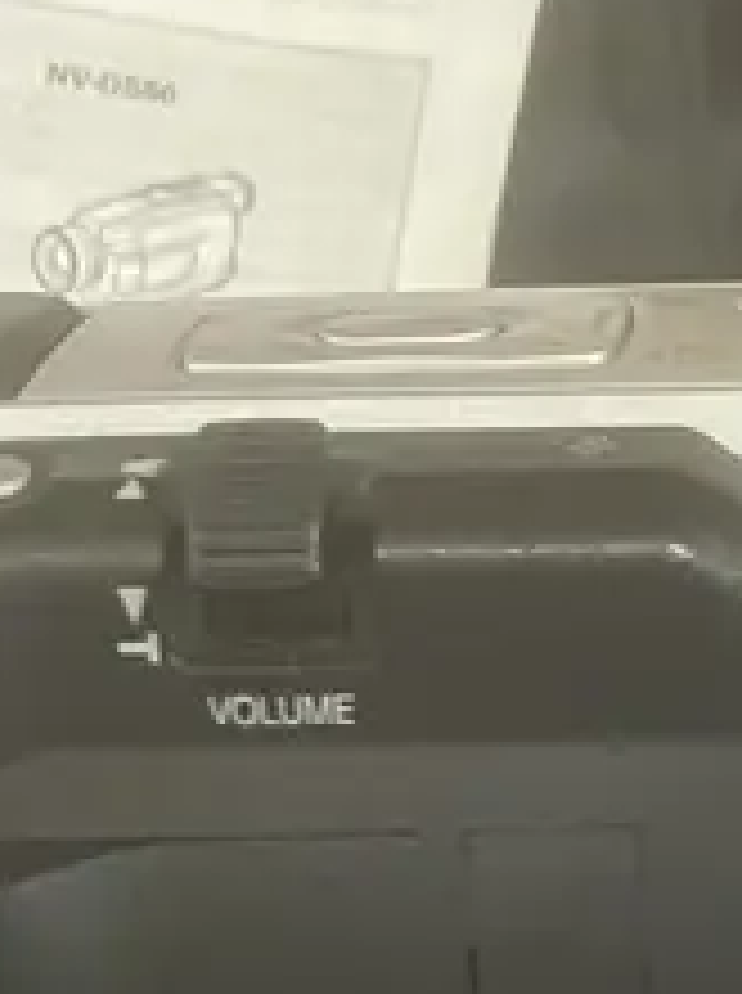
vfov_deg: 14.6
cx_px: 787
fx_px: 3726
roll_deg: +2.3
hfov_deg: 11.2
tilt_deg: -24.3
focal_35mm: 130
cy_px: 1246
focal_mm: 3.99
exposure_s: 1/33
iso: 400
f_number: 1.8
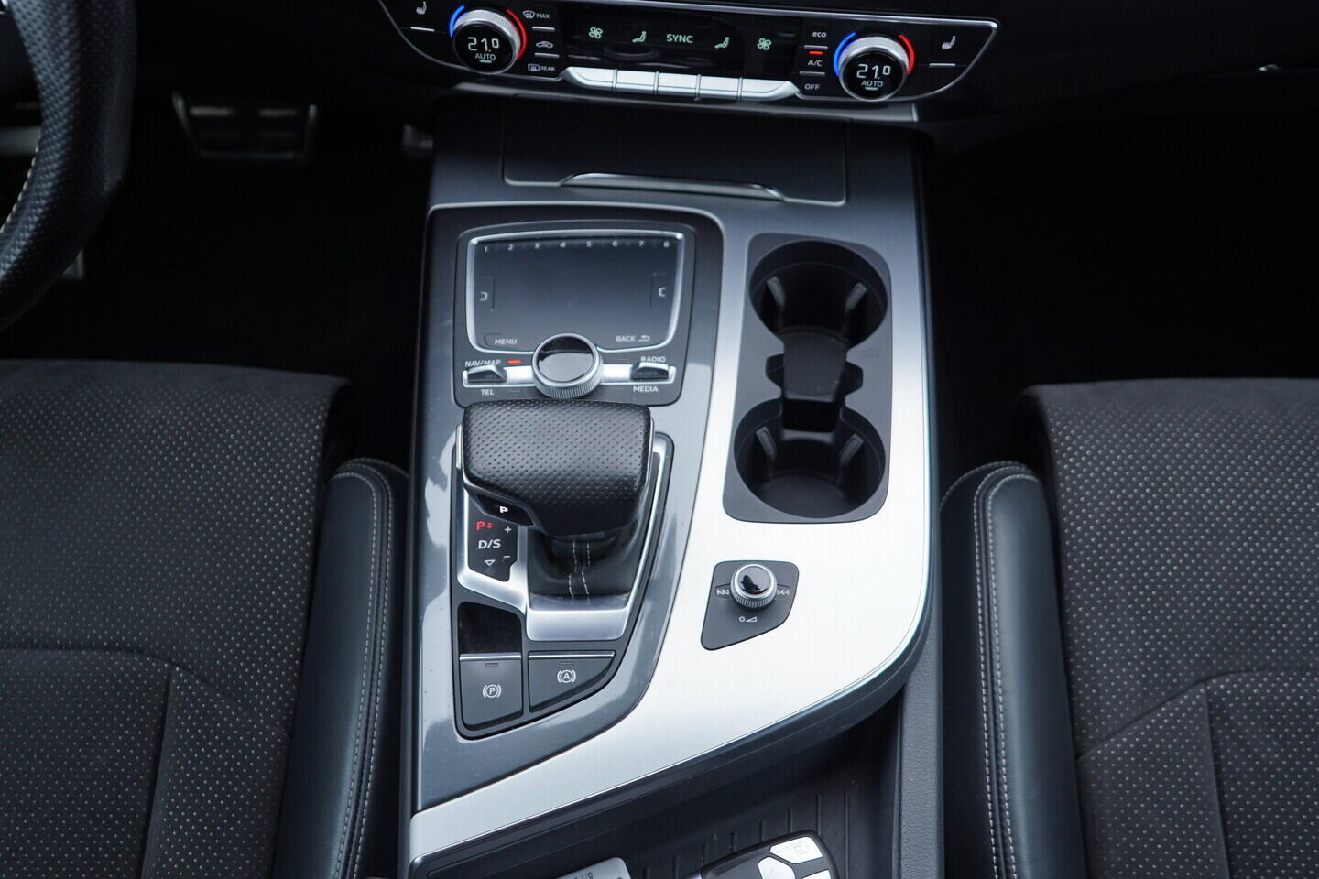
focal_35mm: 36
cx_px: 660
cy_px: 440
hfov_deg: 53.1
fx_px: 1319
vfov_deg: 36.9
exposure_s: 1/40
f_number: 2.8
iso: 125
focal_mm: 24
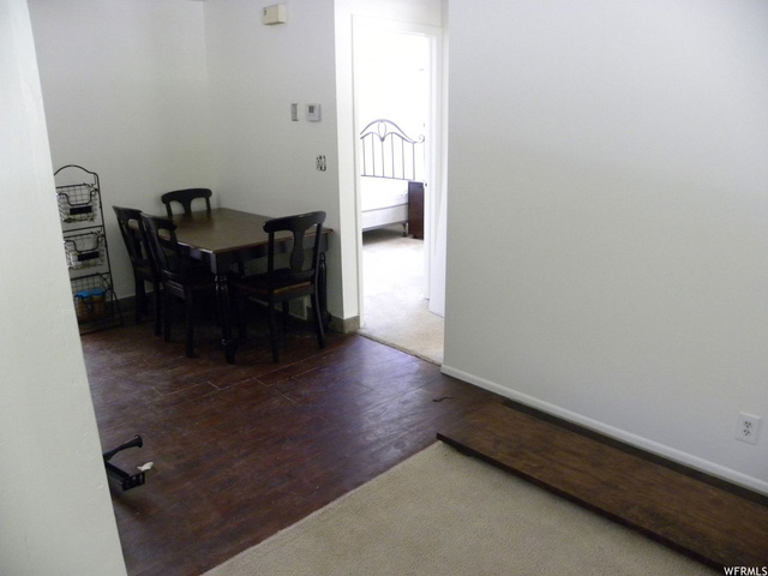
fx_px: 577
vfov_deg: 53.1
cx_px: 384
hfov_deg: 67.3
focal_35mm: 26
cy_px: 288
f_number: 2.8
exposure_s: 1/72
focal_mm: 4.6
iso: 400
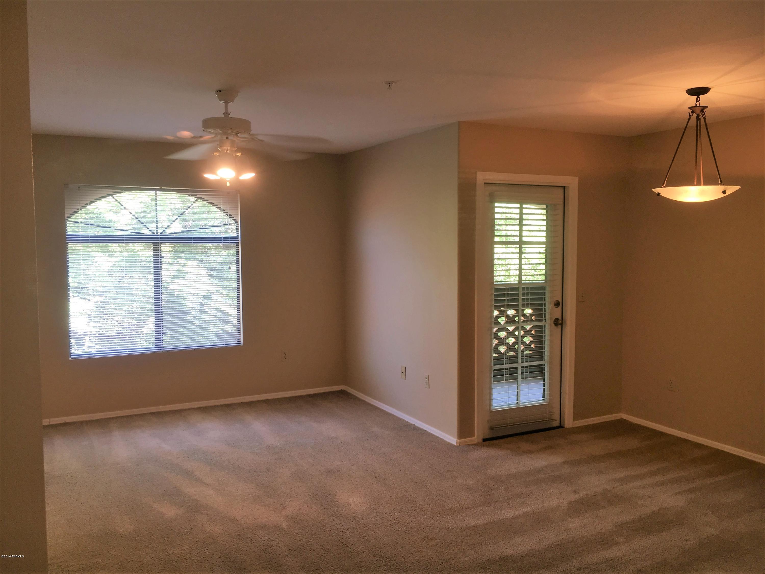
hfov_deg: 61.7
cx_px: 382
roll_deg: -1.3
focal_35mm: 29
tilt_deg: -3.7
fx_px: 641
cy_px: 287
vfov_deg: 48.2
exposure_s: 1/33
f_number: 2.2
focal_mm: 4.15
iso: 25
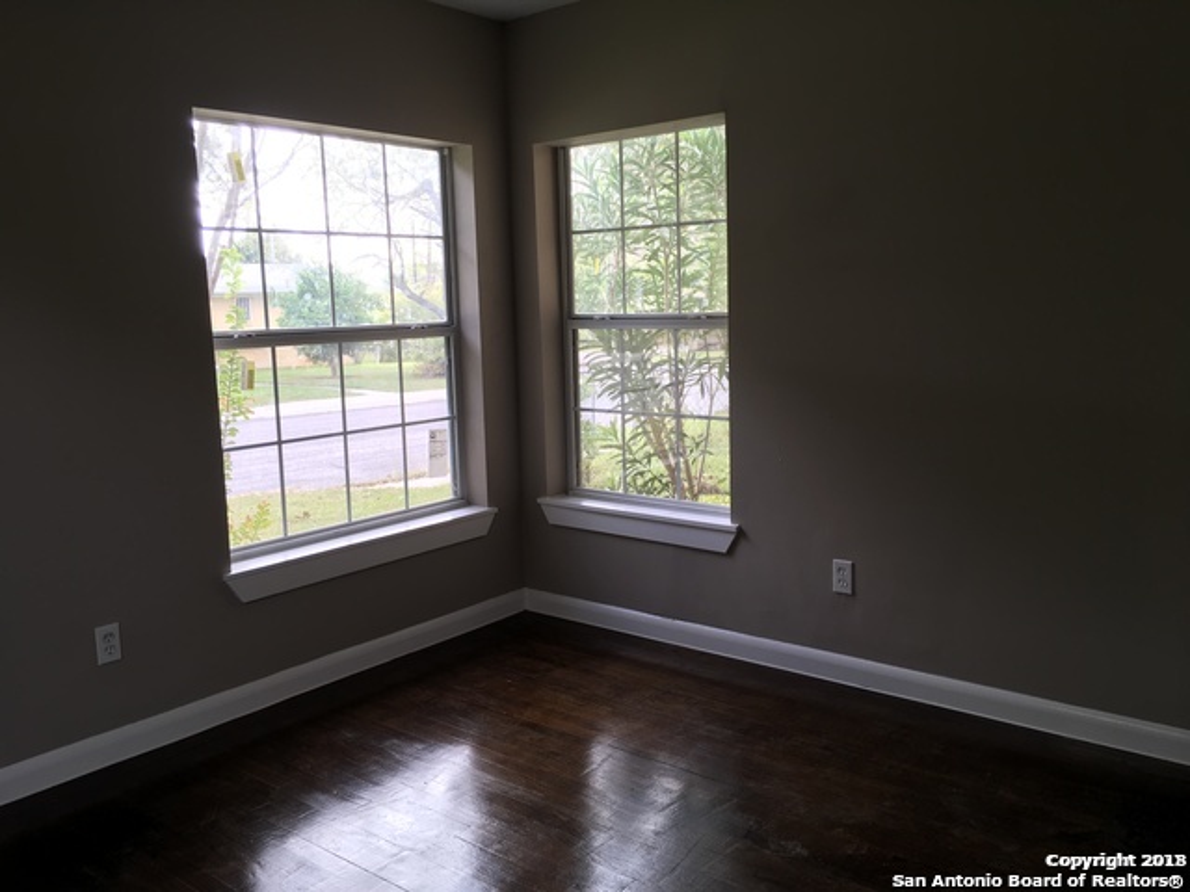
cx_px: 595
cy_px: 446
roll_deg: +1.9
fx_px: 997
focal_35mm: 29
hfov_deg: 61.7
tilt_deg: -5.6
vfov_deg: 48.2
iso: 32
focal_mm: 4.15
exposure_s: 1/60
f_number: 2.2
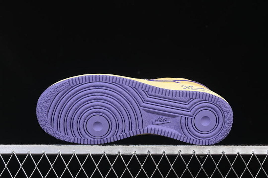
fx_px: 558
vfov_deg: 18.2
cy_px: 89
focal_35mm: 75
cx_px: 134
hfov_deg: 27.0
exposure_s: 1/80
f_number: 7.1
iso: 160
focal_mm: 50
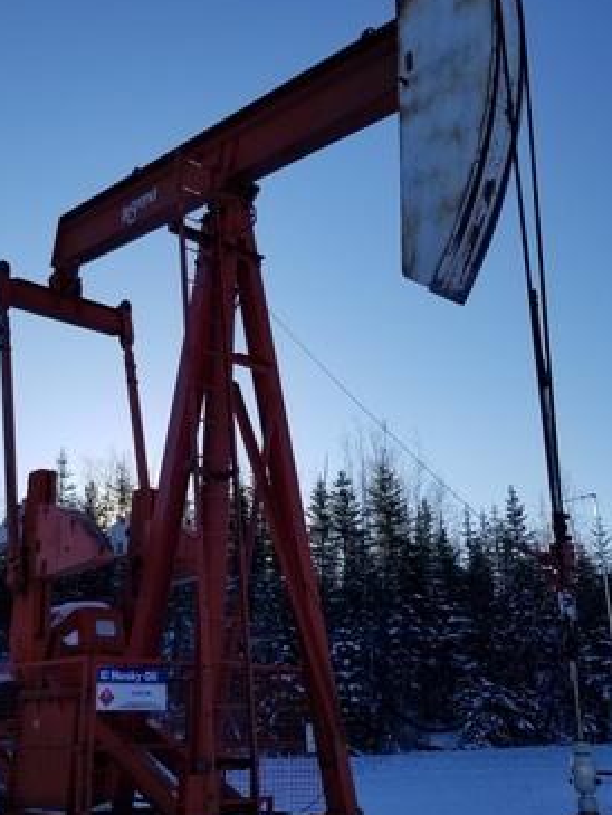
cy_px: 437
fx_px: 895
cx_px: 257
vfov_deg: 48.9
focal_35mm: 38
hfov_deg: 37.6
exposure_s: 1/2688
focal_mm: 4.25
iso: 50
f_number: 1.7
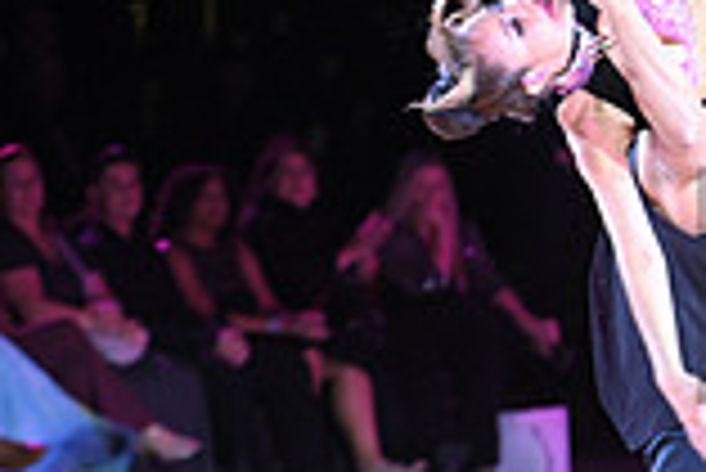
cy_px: 285
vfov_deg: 3.1
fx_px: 8676
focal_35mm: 442
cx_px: 1187
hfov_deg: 4.6
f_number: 4
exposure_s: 1/200
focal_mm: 120
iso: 1600
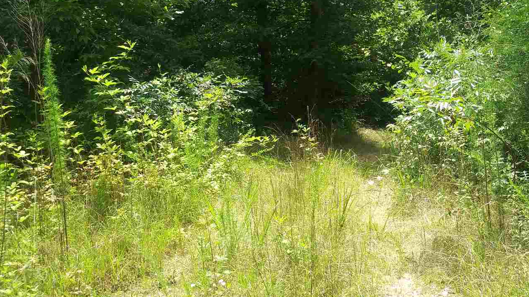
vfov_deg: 21.8
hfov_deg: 37.9
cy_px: 122
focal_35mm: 55
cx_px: 264
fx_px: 771
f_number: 2.2
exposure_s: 1/369
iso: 50
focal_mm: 3.7
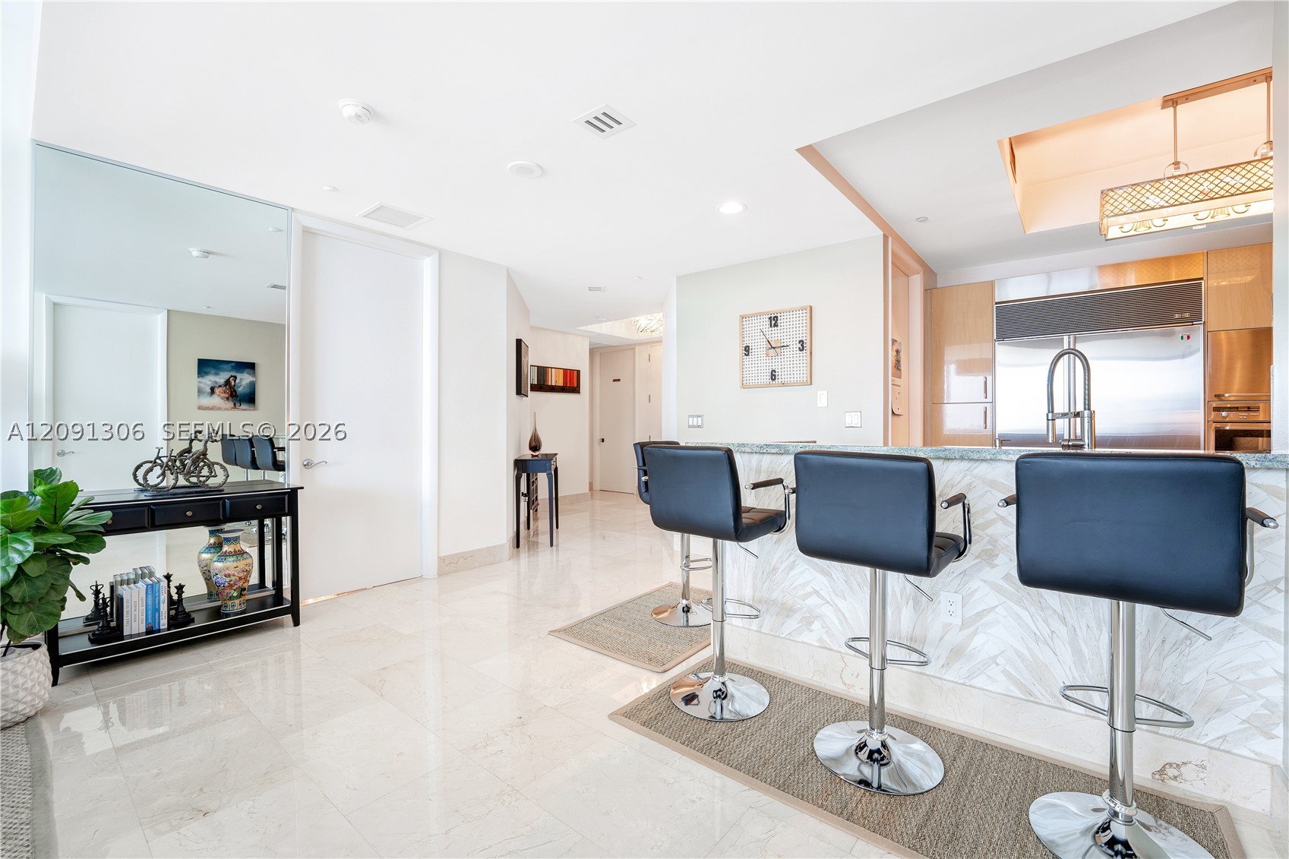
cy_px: 430
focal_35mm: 14
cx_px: 644
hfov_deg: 104.3
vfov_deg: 81.2
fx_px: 501
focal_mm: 14
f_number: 8
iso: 100
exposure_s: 1/2
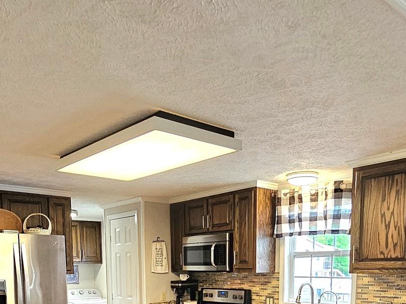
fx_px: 387
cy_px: 322
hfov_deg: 55.3
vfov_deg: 37.2
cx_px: 185
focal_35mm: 33
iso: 200
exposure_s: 1/60.2
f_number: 2.2
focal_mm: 2.2
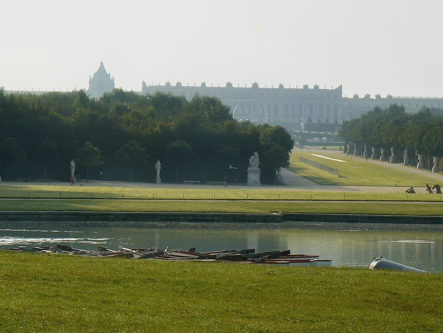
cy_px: 166
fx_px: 2099
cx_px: 222
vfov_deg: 9.1
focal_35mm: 164
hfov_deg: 12.0
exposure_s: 1/323
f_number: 5.6
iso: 100
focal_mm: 18.2
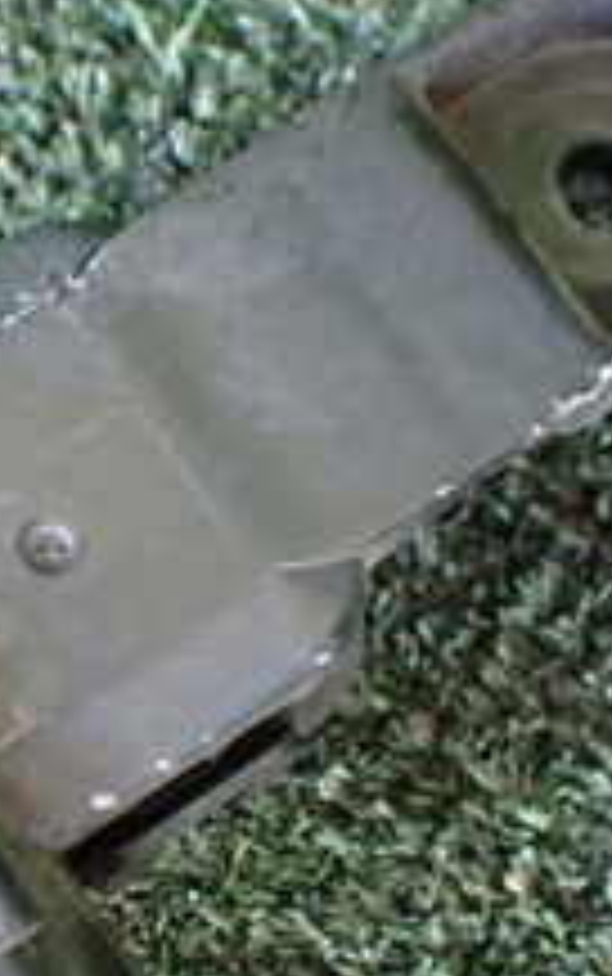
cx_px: 18
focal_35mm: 88
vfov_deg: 23.5
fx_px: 2344
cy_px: 567
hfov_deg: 14.7
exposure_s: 1/40
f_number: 2.3
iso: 800
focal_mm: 5.4
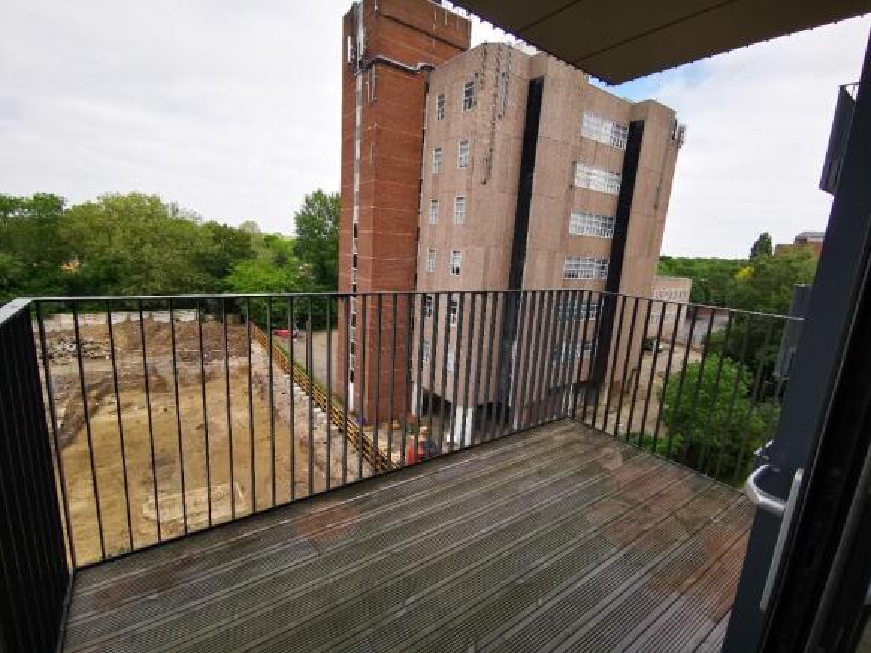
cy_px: 326
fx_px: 403
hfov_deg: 94.5
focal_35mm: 16
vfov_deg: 78.1
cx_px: 436
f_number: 2.2
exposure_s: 1/445
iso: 50
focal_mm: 2.35
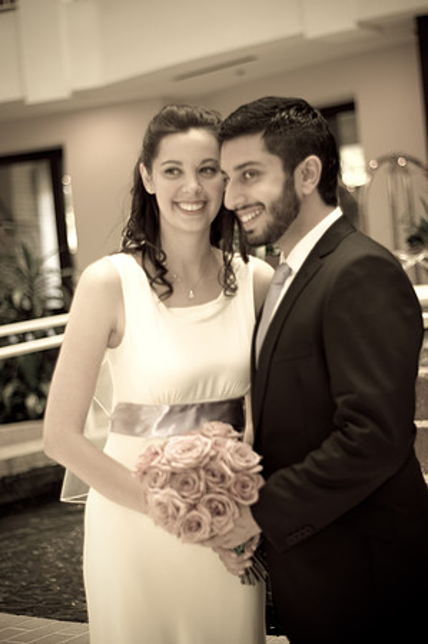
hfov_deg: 18.1
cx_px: 214
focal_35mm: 75
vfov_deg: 27.0
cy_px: 322
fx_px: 1340
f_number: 1.7
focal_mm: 50
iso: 125
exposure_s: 1/80
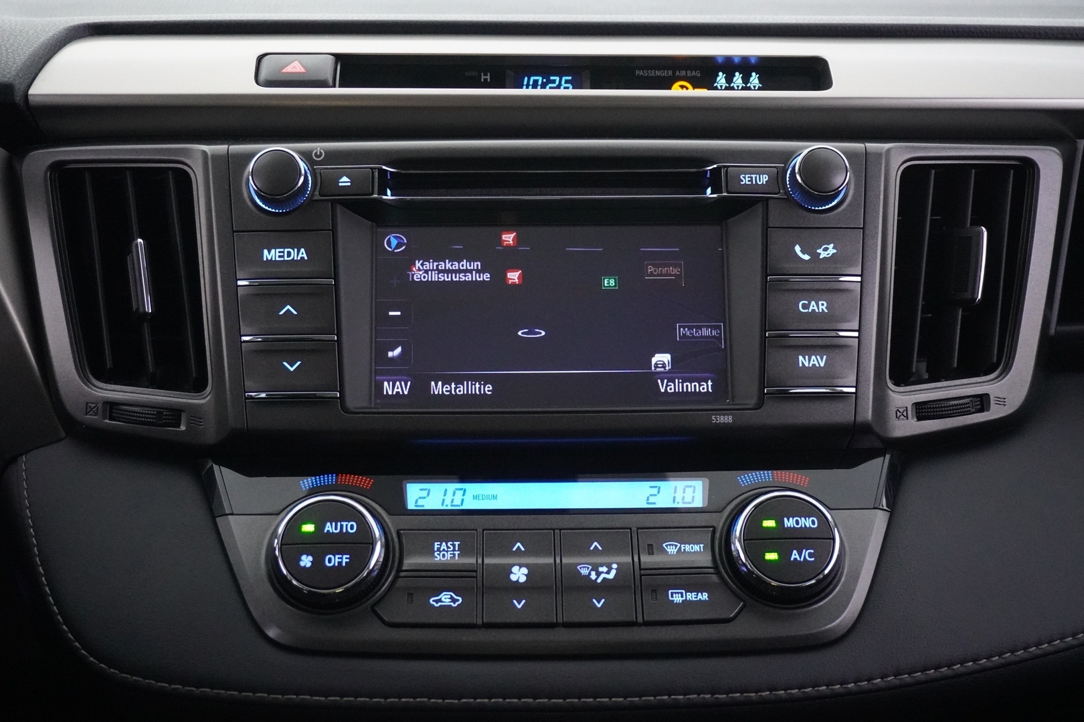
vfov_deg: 30.8
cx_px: 542
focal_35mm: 44
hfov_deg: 45.0
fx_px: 1310
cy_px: 361
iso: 6400
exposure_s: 1/40
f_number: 4.5
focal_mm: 29
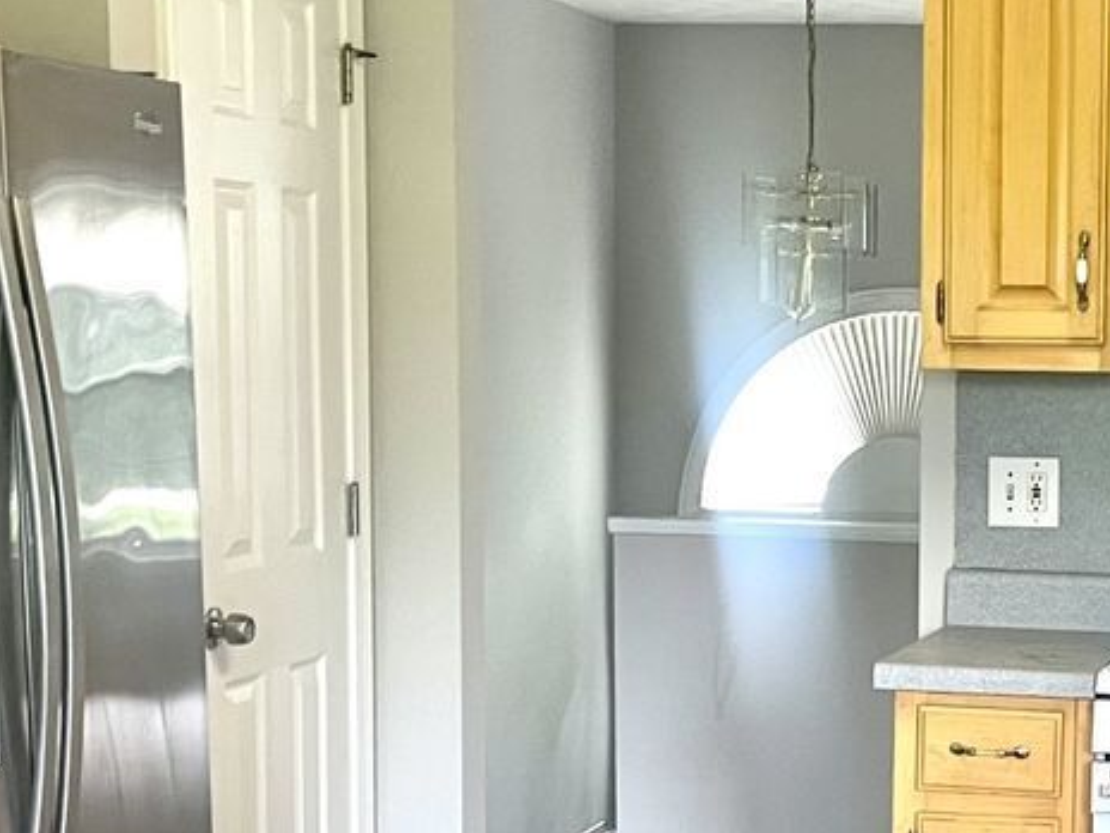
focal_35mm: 84
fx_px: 2694
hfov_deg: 22.7
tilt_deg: -5.9
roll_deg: +0.5
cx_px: 1019
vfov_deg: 17.4
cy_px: 669
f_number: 1.6
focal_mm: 4.2
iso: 100
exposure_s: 1/60
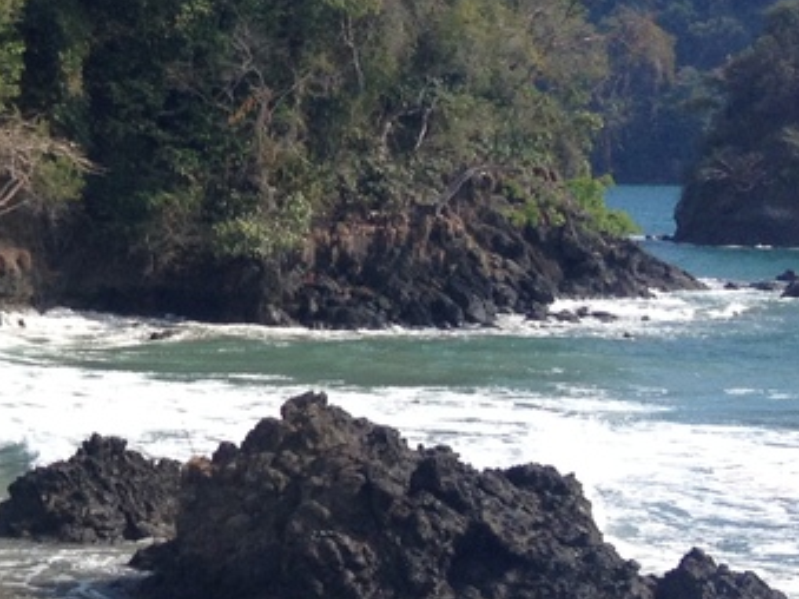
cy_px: 104
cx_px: -486
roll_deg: -0.2
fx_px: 2861
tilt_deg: -2.6
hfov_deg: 14.5
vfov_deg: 11.9
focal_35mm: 124
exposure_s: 1/1381
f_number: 2.4
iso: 50
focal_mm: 4.28
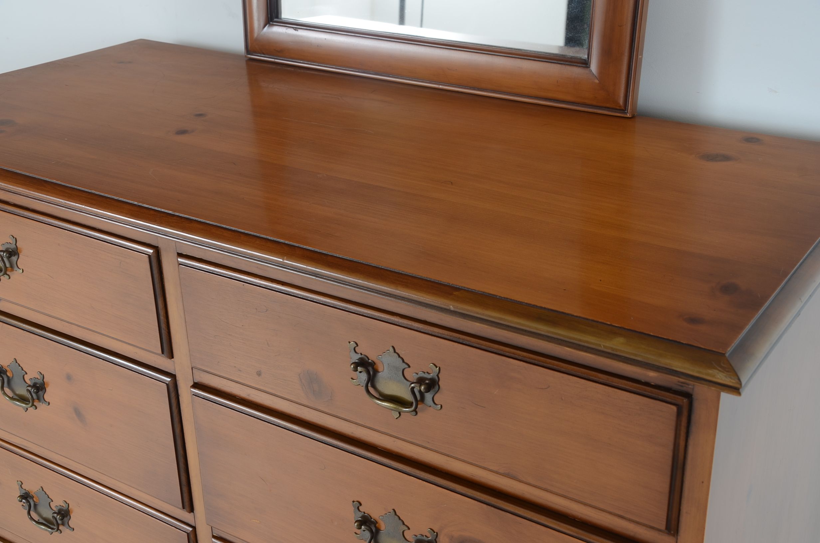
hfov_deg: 41.2
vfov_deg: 28.0
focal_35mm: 48
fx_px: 1091
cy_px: 272
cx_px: 410
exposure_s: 1/80
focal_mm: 32
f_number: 7.1
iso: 125
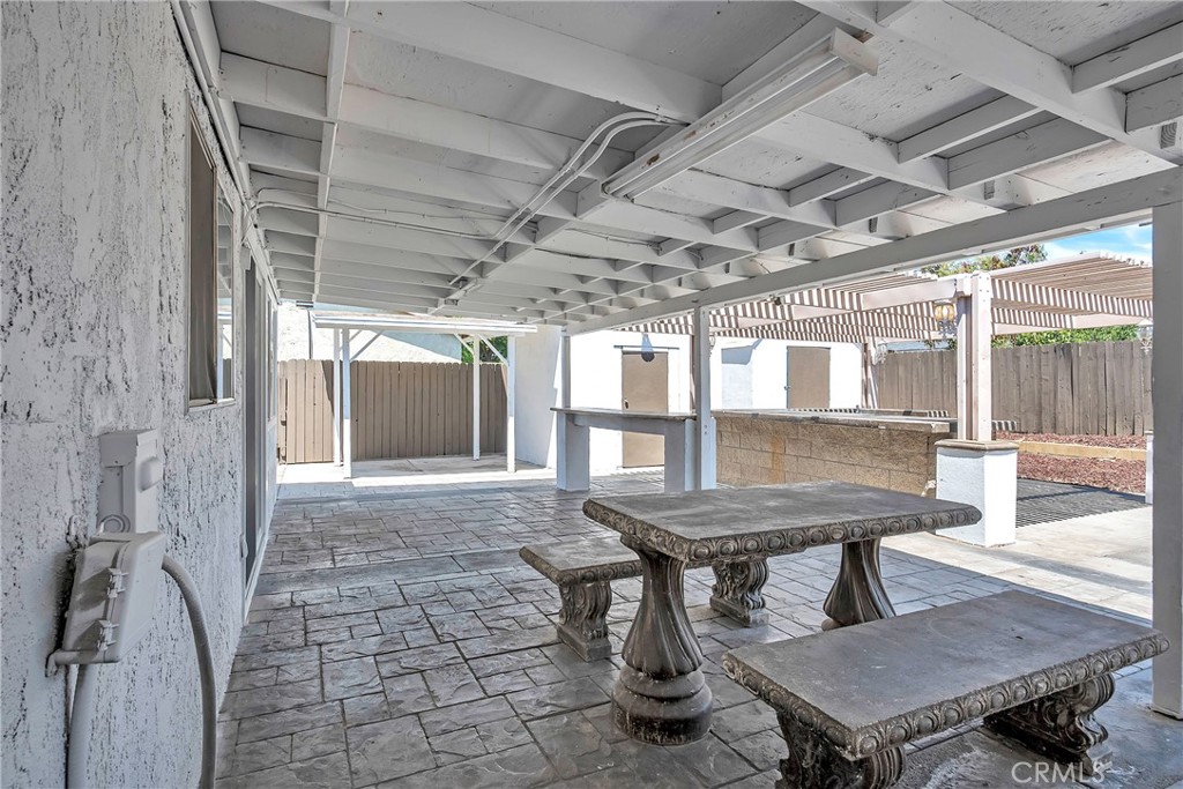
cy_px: 394
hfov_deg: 90.0
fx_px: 592
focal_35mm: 18
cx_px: 592
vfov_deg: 67.4
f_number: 9
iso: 250
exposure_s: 1/200
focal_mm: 12
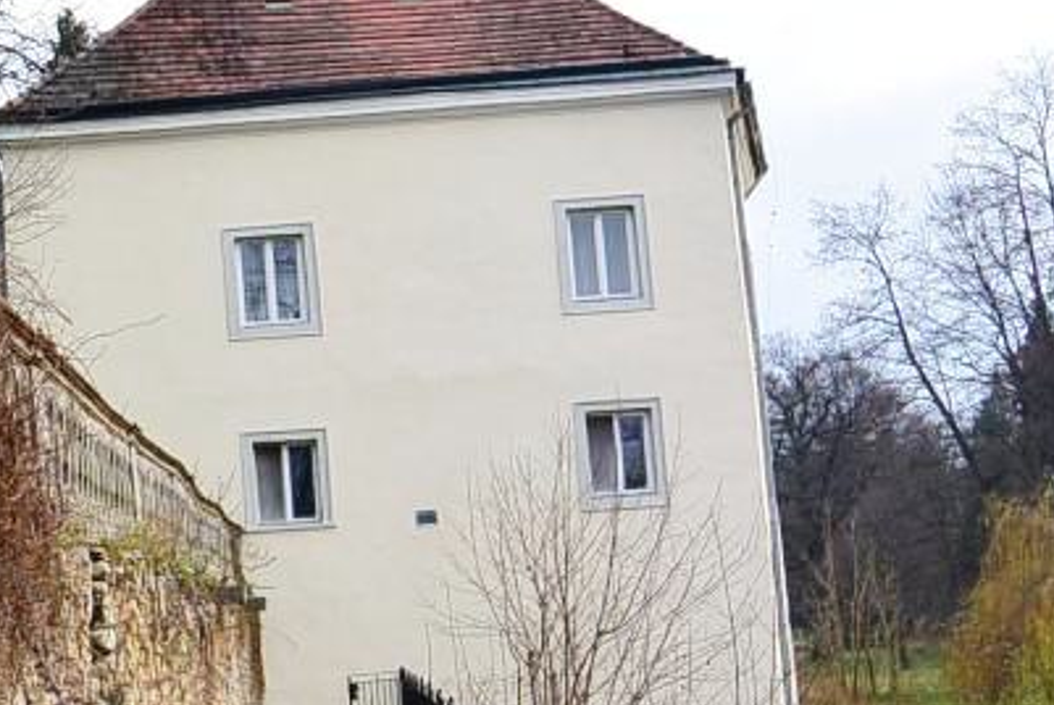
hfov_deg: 25.1
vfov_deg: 18.3
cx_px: -155
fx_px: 2168
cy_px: 577
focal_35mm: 74
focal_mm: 11
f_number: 4
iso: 100
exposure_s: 1/320
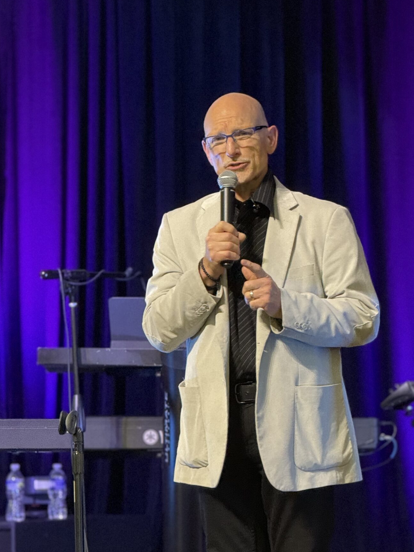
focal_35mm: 177
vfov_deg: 11.2
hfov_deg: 8.4
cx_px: 296
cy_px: 347
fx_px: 2823
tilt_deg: +2.4
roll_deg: +1.9
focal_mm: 15.66
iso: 640
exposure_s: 1/38
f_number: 2.8
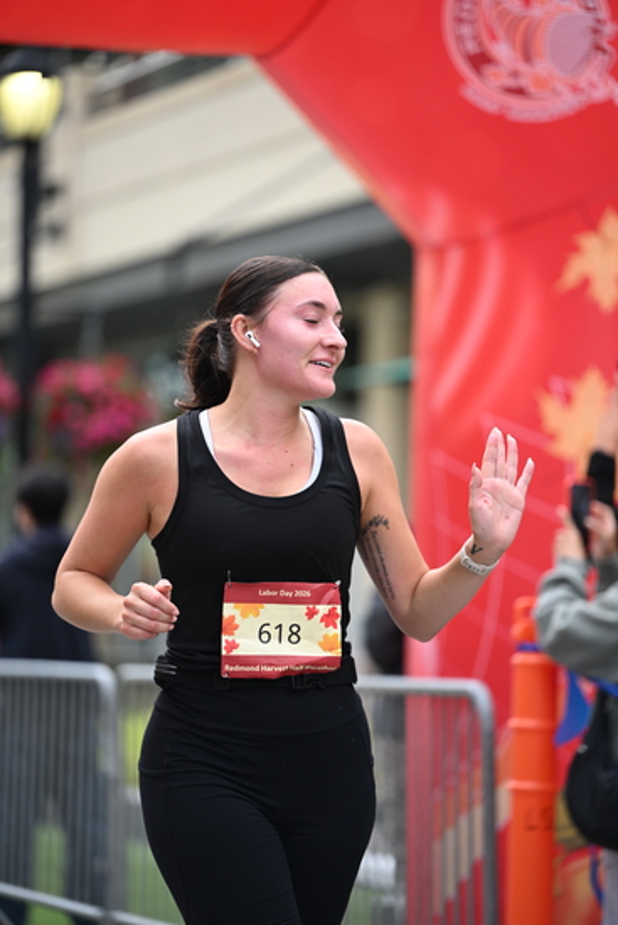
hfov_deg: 8.6
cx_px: 309
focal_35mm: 160
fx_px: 4117
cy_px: 462
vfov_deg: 12.8
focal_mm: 160
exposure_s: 1/2000
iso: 640
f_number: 2.8
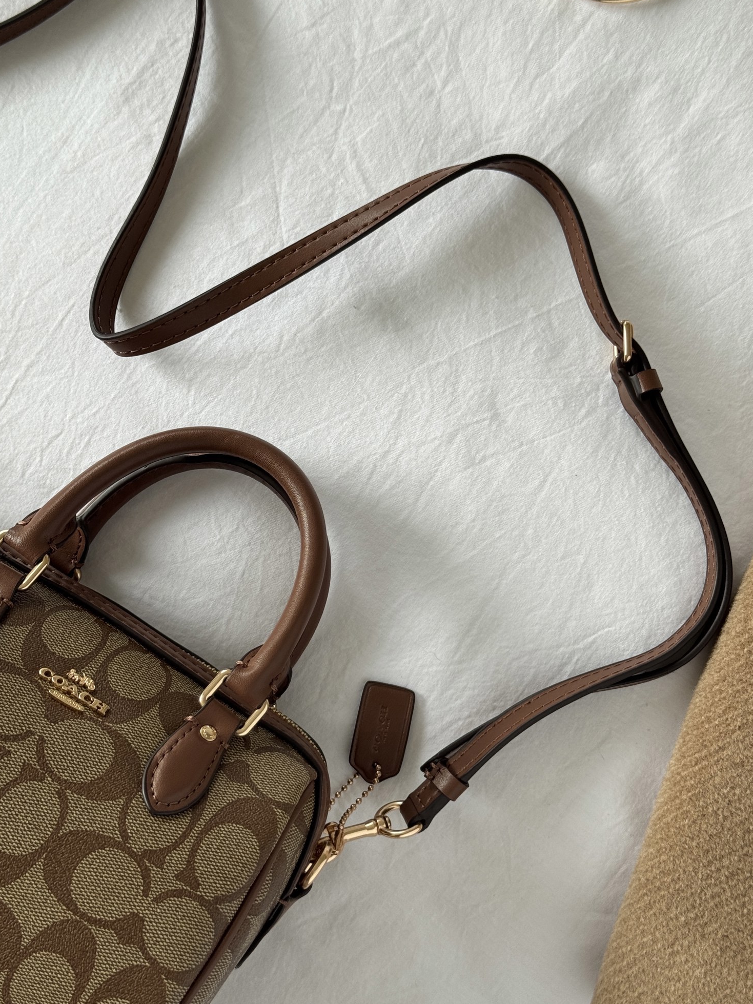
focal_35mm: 49
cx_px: 379
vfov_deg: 38.9
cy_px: 506
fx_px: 1421
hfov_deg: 29.7
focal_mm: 6.76
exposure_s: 1/121
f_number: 1.78
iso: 50
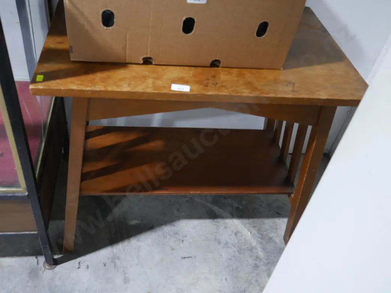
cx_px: 196
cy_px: 146
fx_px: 384
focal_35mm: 34
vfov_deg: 41.8
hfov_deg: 54.0
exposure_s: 1/60
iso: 1000
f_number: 4
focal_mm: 17
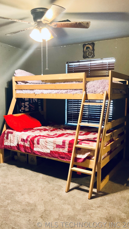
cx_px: 54
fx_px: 195
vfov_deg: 61.0
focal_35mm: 32
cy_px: 114
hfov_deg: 36.6
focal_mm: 3
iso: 320
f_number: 1.8
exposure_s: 1/30
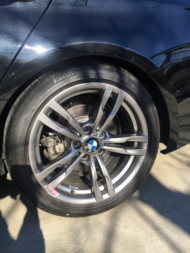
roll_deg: +0.3
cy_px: 126
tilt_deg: -15.9
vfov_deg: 61.7
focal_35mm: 29
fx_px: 212
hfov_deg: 48.2
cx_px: 95
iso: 25
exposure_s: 1/732
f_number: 2.2
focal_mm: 4.15
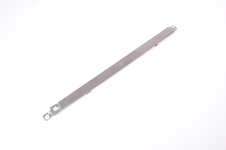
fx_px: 226
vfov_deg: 36.8
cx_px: 113
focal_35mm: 36
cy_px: 75
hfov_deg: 53.2
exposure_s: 1/250
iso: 800
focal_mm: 24
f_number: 5.6
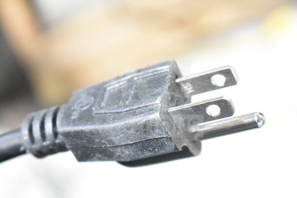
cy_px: 99
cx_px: 148
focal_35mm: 82
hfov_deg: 24.6
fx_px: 681
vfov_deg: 16.6
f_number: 5.6
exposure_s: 1/100
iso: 10000
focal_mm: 55
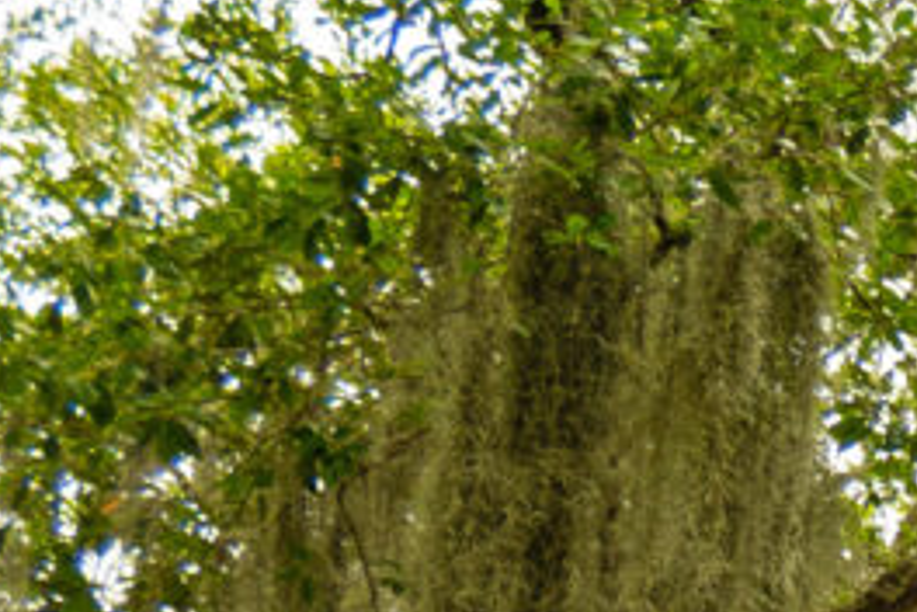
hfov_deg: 6.8
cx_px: 3314
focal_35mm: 256
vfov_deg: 5.0
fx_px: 6520
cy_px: 2154
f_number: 6.3
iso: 100
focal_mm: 22
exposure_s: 1/13
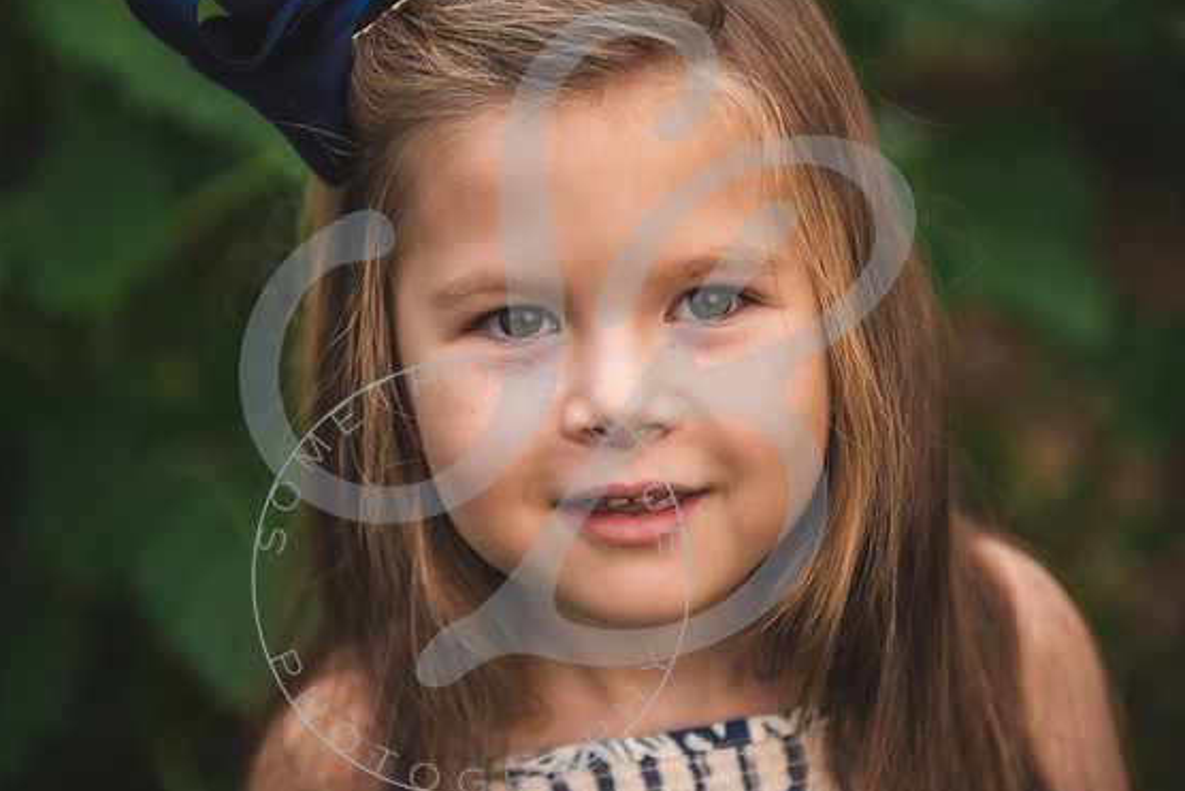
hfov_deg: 27.7
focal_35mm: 73
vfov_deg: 18.7
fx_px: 2403
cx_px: 578
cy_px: 400
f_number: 2.8
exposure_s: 1/250
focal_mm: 70
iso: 200
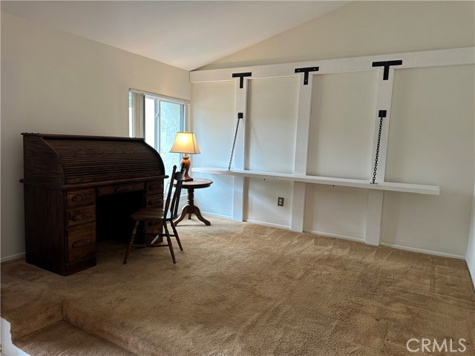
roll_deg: -1.8
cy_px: 178
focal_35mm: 24
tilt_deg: -6.4
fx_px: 329
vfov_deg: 56.8
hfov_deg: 71.6
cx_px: 238
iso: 125
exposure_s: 1/60
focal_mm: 6.86
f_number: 1.78
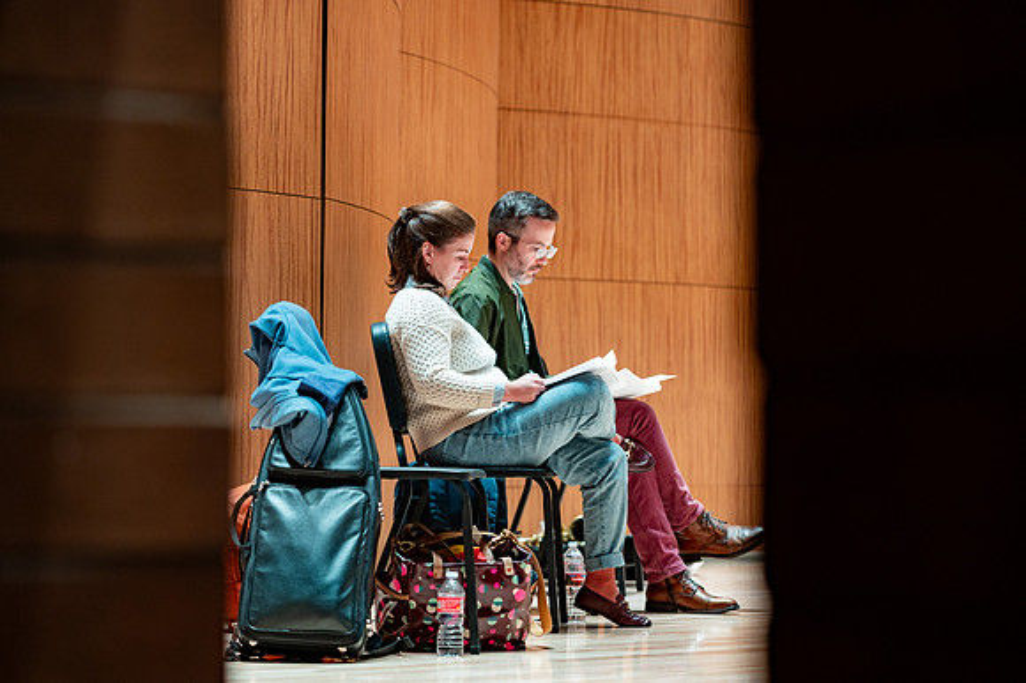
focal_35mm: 97
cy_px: 342
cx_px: 513
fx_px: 2762
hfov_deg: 21.0
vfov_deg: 14.1
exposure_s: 1/50
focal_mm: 95
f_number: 2.8
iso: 640
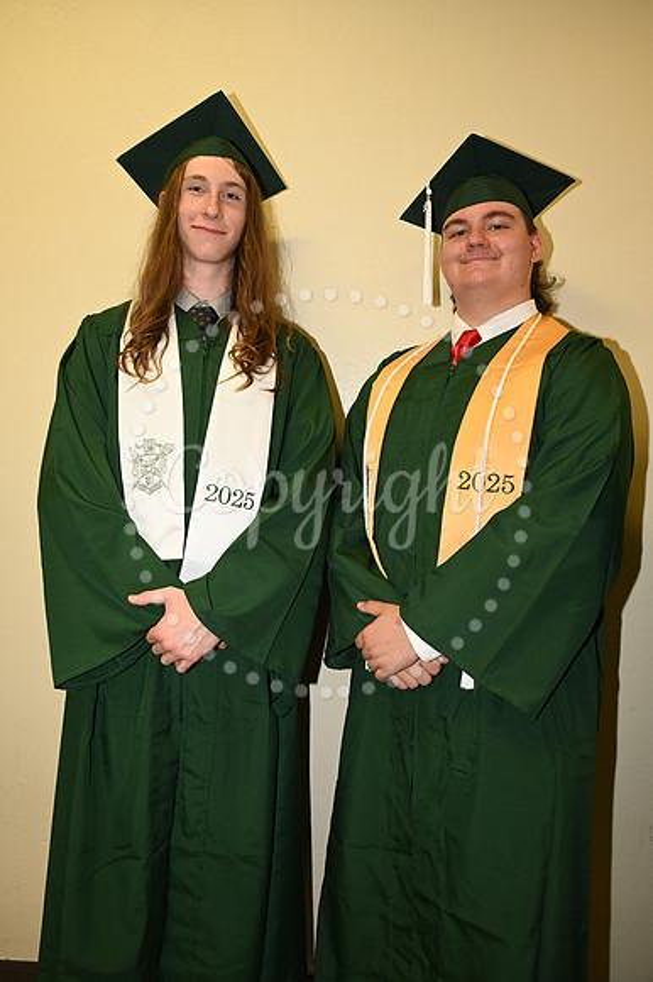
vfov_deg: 61.1
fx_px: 831
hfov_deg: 42.9
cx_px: 326
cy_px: 491
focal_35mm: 30
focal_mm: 30.5
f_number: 5.6
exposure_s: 1/60
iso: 1600
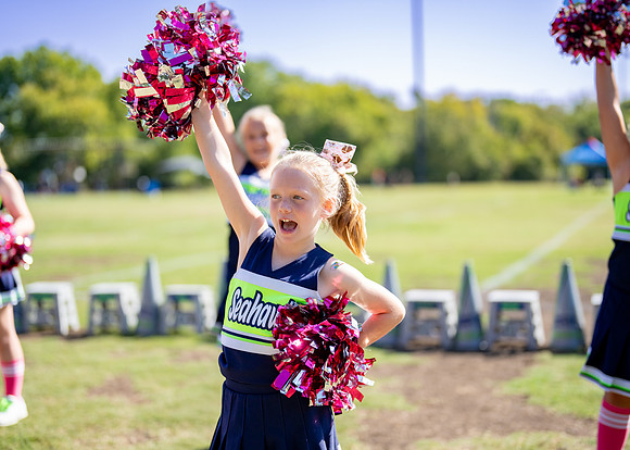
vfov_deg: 24.8
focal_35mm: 57
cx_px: 298
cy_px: 244
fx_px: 1021
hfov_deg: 34.3
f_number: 1.2
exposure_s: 1/10000
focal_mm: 50
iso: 250
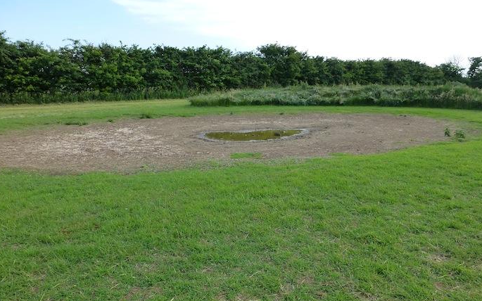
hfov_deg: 70.4
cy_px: 146
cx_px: 240
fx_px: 342
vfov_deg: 47.6
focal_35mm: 26
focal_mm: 4.3
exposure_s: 1/320
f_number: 4
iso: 160
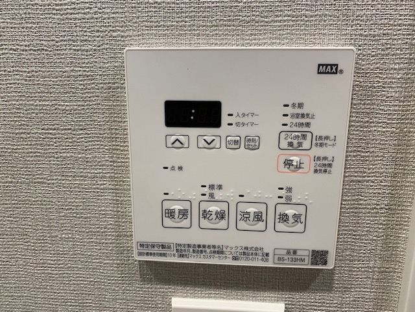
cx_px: 208
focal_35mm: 26
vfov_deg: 53.1
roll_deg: +0.4
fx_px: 312
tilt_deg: -14.1
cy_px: 156
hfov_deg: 67.3
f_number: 1.8
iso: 125
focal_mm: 4.25
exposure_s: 1/100
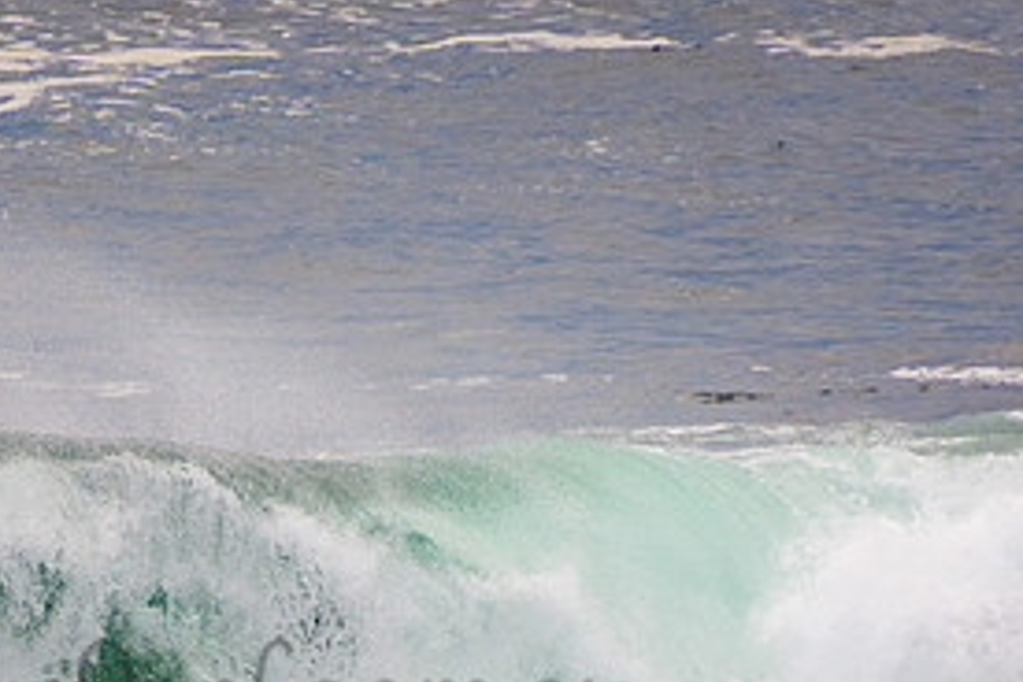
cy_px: 665
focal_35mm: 1263
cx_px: 237
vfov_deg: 1.1
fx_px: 35887
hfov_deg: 1.6
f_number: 5.6
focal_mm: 400
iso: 500
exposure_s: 1/800
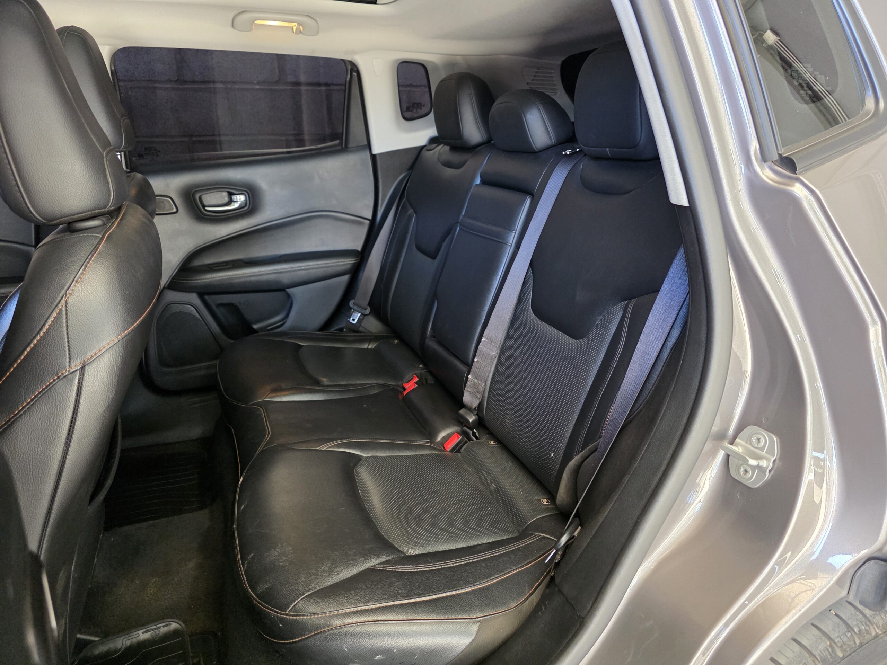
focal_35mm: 23
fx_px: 589
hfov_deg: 73.9
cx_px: 444
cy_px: 332
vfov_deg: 58.9
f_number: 1.7
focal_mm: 6.3
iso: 500
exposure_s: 1/100
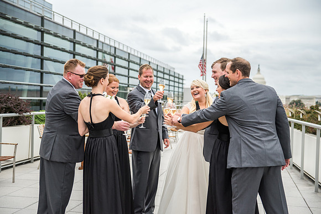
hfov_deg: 41.1
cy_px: 107
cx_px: 160
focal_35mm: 48
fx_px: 428
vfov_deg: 28.1
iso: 500
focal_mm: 48
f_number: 2.8
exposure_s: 1/4000
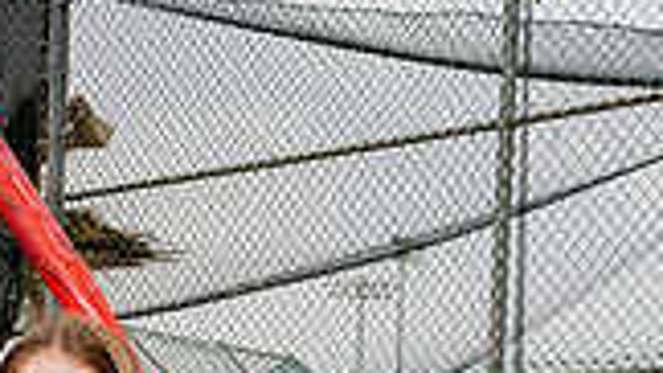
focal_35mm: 102
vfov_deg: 10.4
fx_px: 1793
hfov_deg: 20.5
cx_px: 65
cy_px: 865
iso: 125
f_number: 8
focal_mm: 35
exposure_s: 1/250
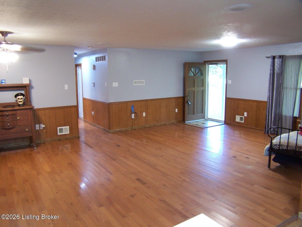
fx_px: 332
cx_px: 151
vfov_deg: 37.7
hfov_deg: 49.0
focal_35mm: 38
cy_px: 114
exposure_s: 1/8
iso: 140
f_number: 2.8
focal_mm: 6.3
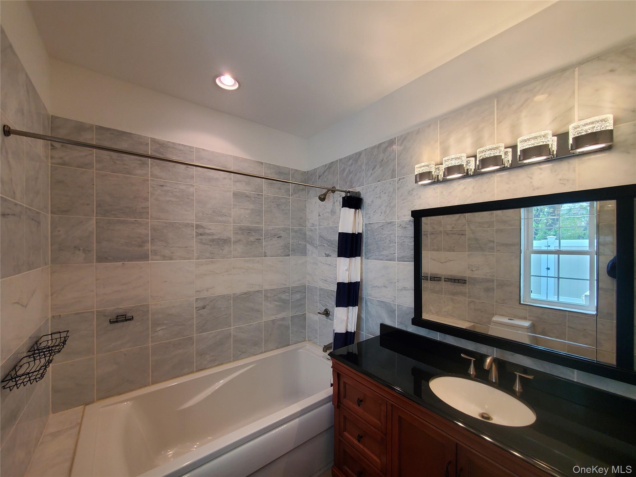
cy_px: 238
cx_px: 318
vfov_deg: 89.9
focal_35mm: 13
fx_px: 239
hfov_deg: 106.2
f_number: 2.2
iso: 125
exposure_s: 1/60
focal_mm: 1.8
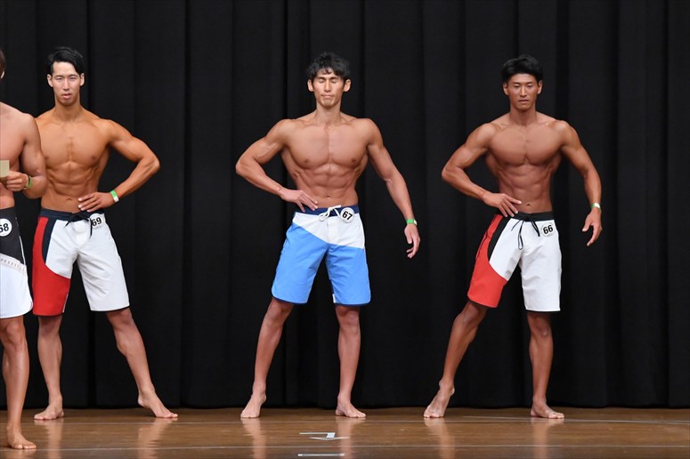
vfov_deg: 6.1
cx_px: 345
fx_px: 4310
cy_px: 230
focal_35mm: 225
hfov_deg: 9.2
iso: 8000
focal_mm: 150
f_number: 5.6
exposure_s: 1/400
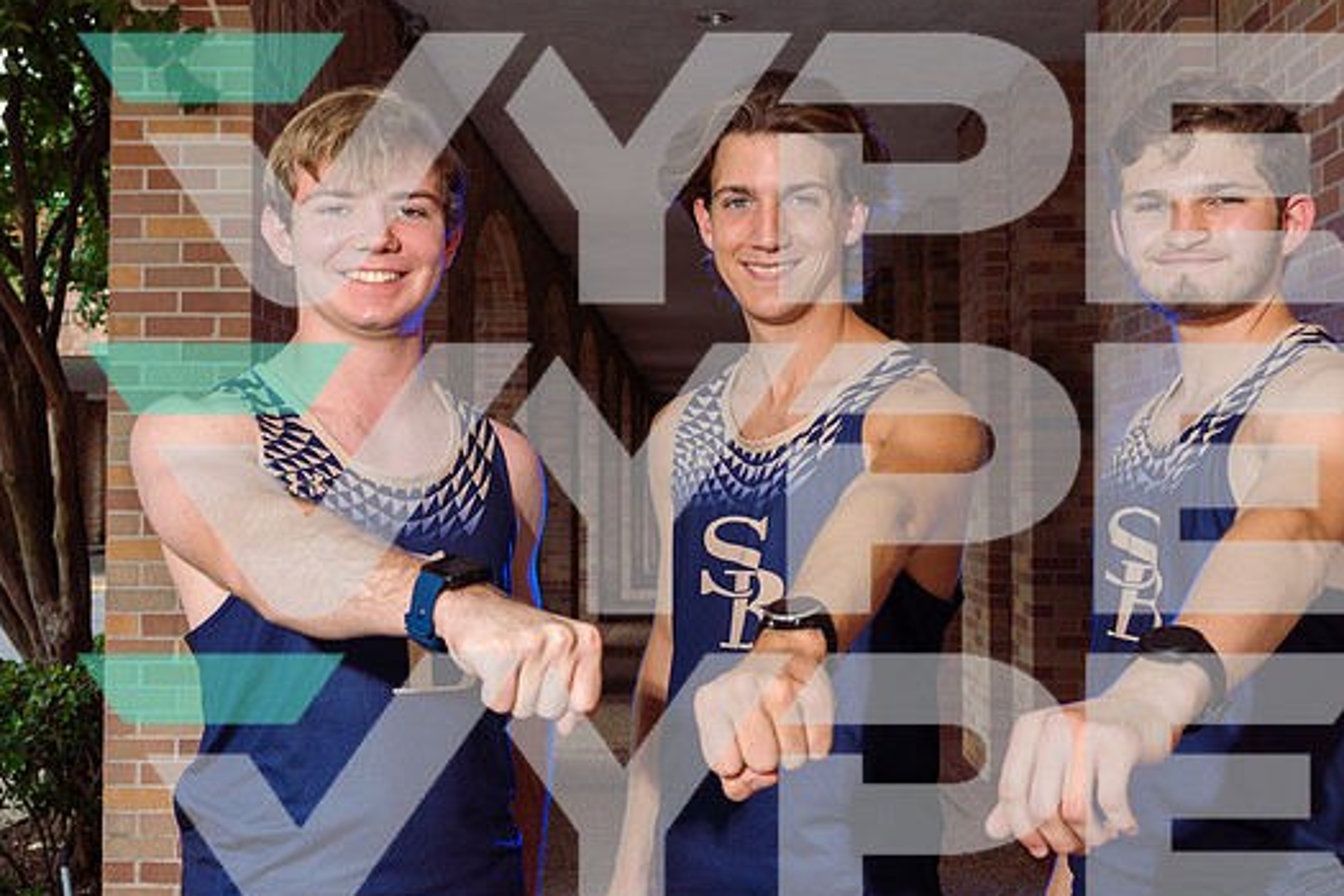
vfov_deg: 31.9
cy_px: 456
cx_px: 686
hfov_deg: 46.4
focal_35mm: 42
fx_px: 1568
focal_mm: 35
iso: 250
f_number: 7.1
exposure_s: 1/250
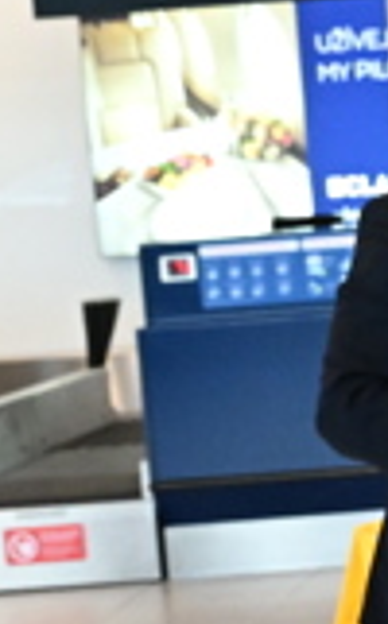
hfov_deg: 7.0
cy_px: 337
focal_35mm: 175
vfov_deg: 12.0
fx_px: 2974
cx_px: 947
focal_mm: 27
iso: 4000
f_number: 4.5
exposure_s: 1/320
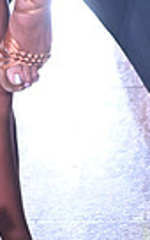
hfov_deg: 6.8
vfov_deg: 10.6
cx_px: -77
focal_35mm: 191
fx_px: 1249
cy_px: -113
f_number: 4
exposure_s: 1/400
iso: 5000
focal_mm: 44
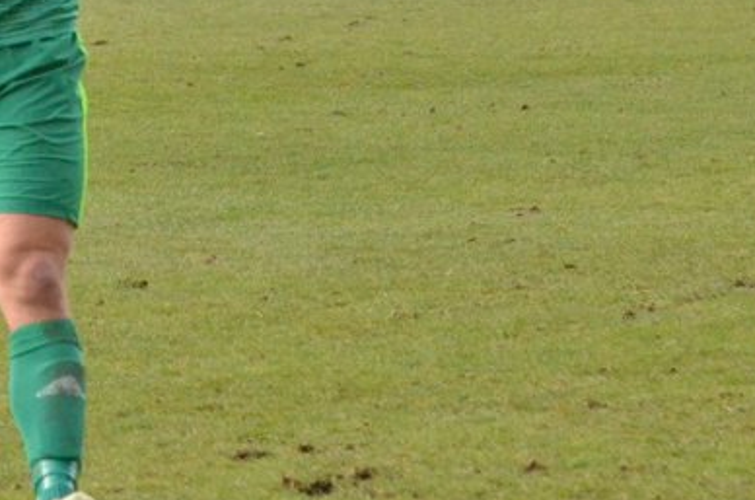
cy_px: -28
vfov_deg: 3.5
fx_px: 8258
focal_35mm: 395
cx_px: -111
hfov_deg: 5.2
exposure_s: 1/800
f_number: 7.1
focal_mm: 85
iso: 3200
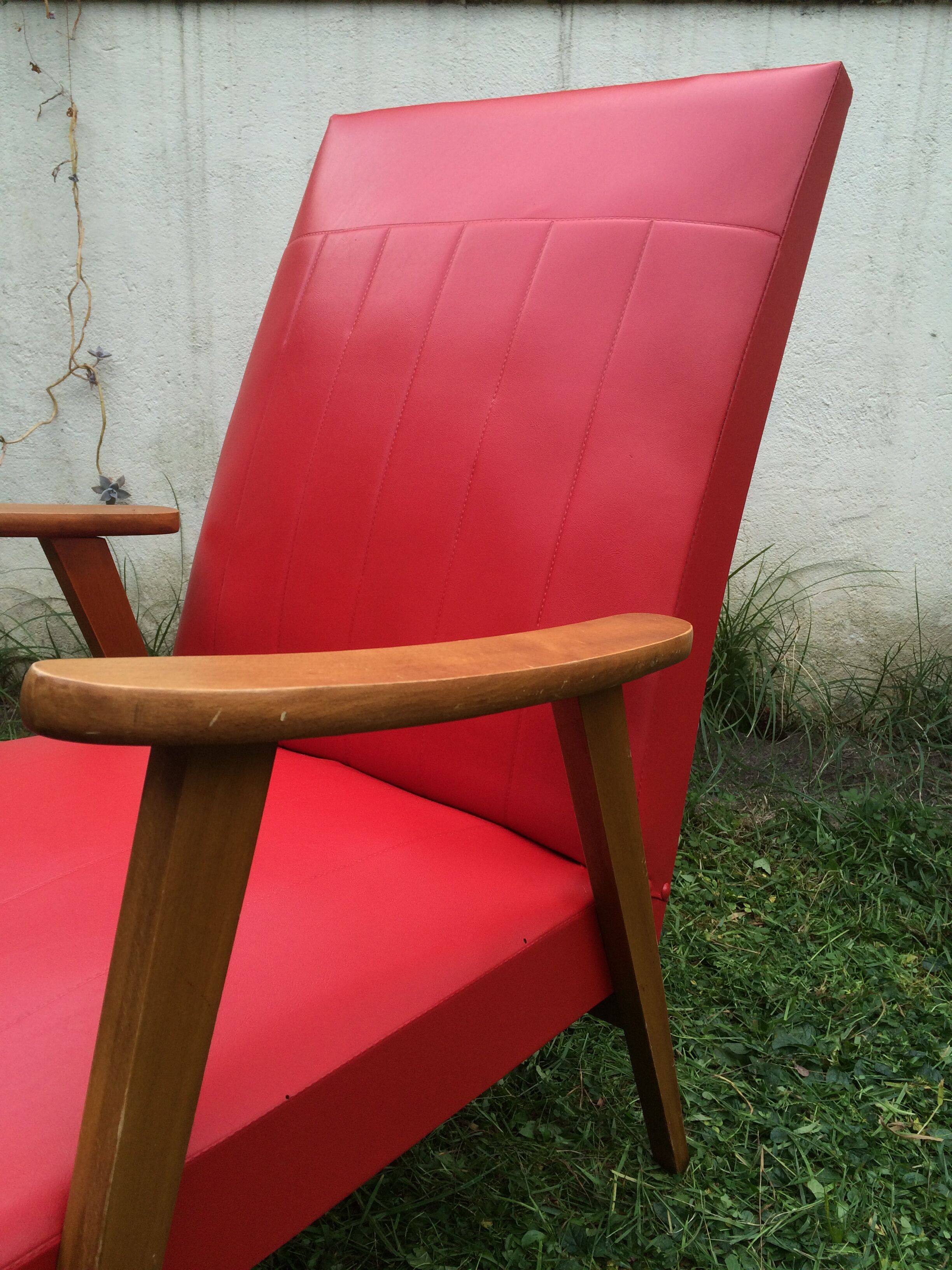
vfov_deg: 61.7
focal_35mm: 29
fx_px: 1063
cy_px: 635
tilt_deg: -16.2
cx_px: 476
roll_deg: -1.3
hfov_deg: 48.2
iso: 50
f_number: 2.2
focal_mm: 4.15
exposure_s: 1/100
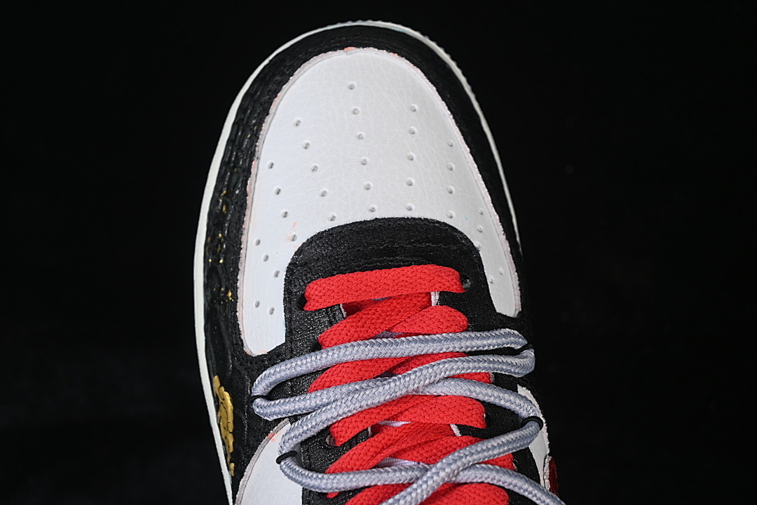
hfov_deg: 27.0
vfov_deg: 18.2
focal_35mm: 75
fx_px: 1577
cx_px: 378
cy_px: 252
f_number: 6.3
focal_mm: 50
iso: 160
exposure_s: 1/60
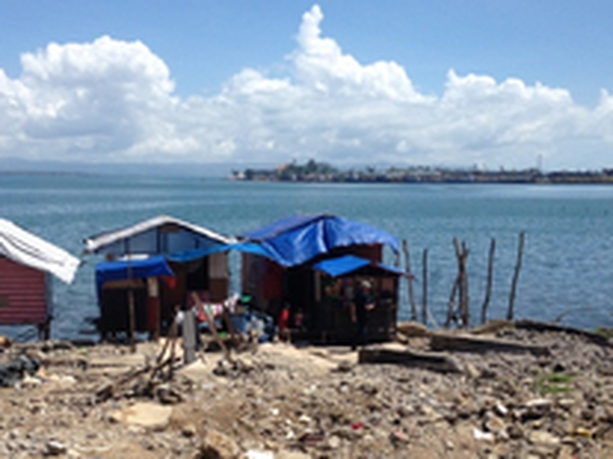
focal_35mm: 61
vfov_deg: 23.9
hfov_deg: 31.6
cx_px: 249
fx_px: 1080
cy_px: 306
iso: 50
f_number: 2.4
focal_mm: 4.28
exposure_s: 1/2513
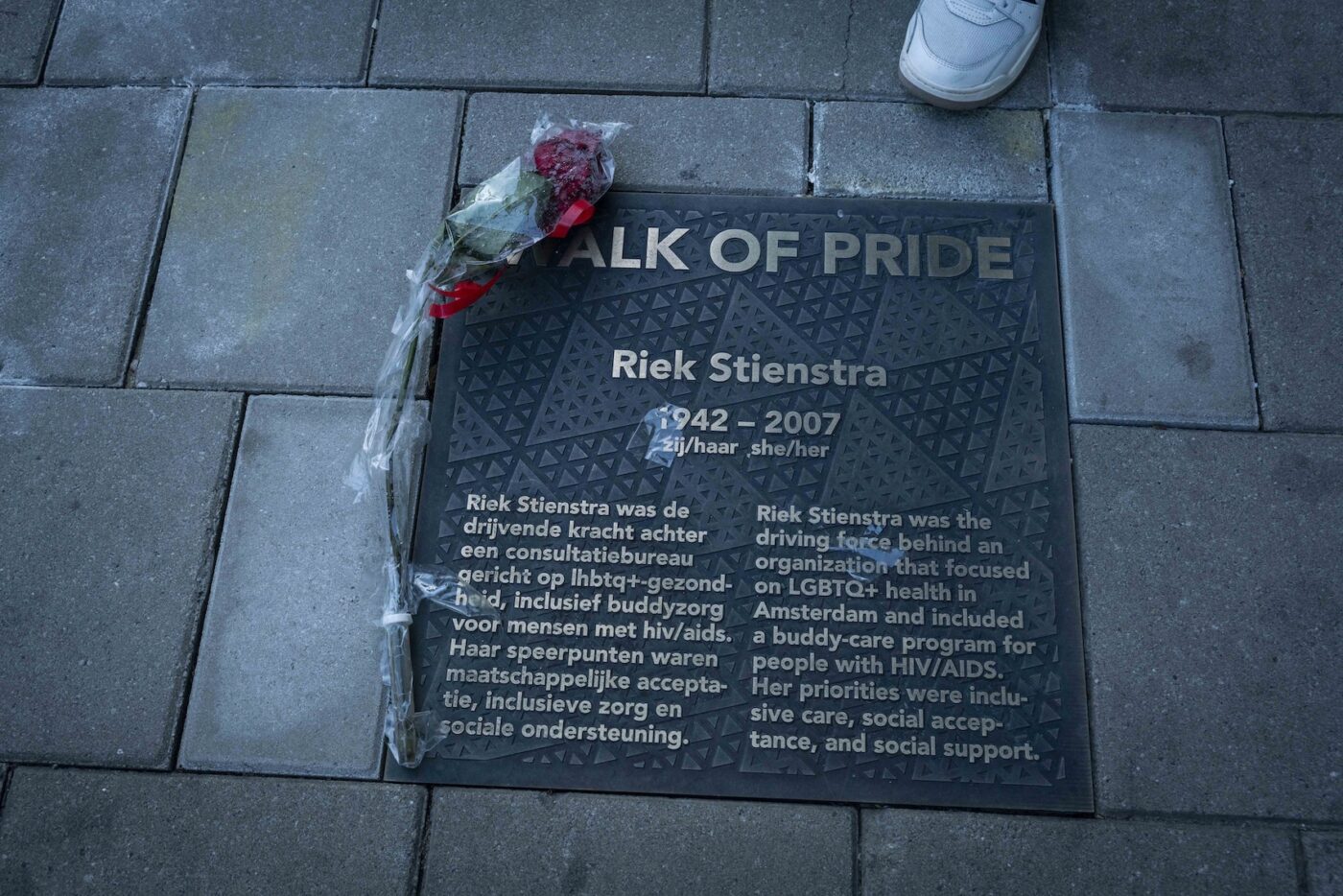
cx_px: 672
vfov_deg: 37.9
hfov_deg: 54.4
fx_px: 1306
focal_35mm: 35
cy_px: 448
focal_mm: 35
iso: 400
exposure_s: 1/100
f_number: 7.1
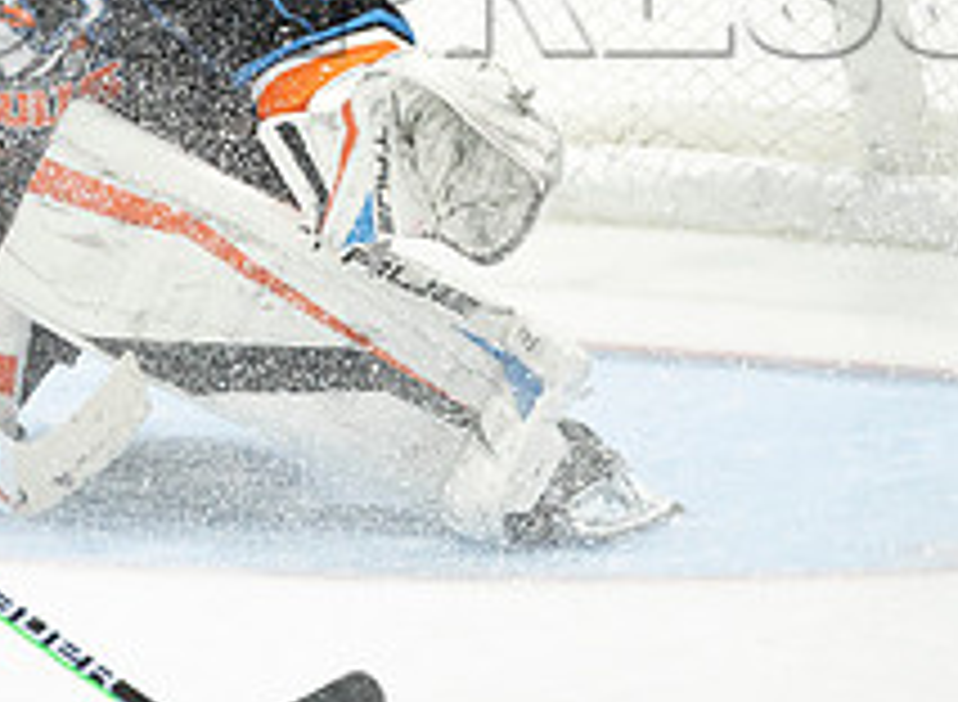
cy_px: -131
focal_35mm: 1972
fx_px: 54118
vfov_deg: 0.7
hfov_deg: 1.0
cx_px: 235
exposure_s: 1/640
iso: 1600
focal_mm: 600
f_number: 4
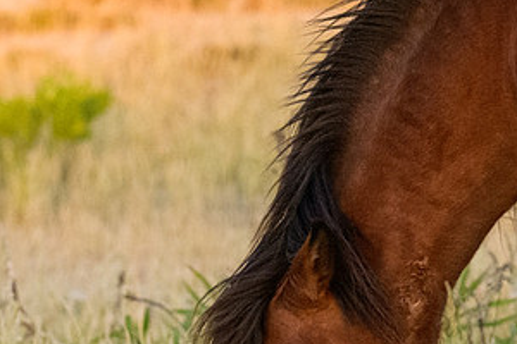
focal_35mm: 954
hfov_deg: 2.2
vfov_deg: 1.4
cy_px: 46
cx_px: 808
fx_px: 13699
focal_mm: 260
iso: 5600
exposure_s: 1/1250
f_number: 8
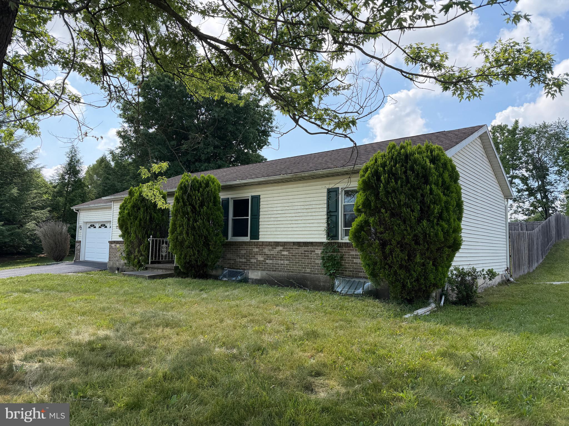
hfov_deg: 71.6
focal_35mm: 24
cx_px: 284
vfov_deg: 56.8
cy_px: 213
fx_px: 394
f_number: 1.78
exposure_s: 1/2611
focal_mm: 6.76
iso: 100
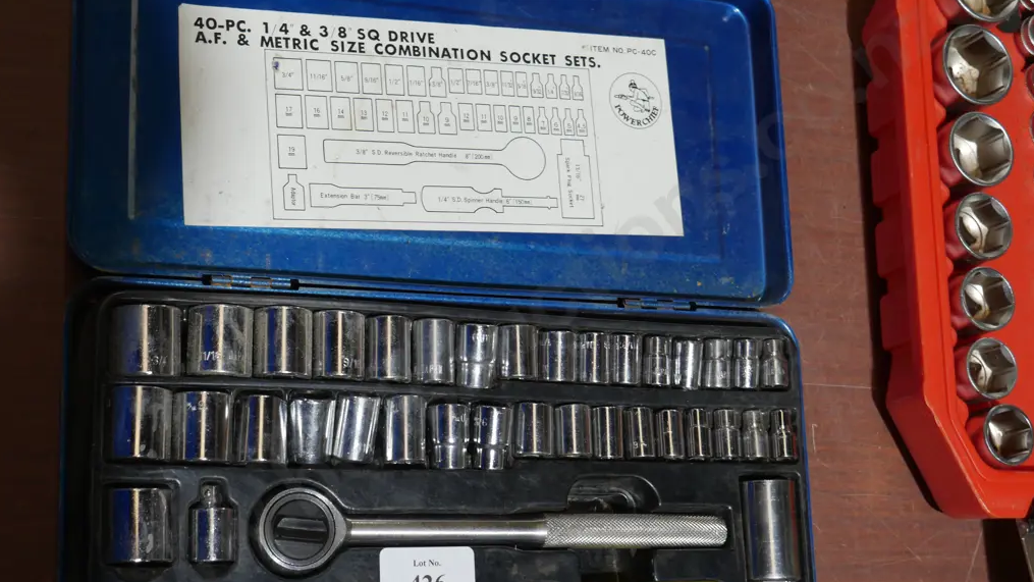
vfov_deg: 21.8
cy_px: 331
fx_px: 1508
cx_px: 519
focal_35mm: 55
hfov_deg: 37.8
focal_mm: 25
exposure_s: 1/60
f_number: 5.3
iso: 320
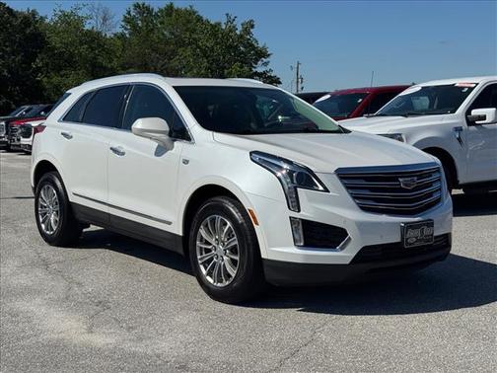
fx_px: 689
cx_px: 248
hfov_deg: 39.7
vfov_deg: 30.3
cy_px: 186
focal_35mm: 48
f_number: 1.78
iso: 80
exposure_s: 1/12500
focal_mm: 6.76
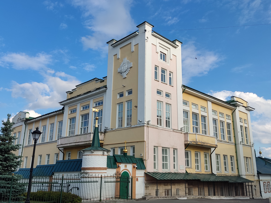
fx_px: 258
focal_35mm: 33
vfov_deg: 42.9
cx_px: 136
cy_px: 102
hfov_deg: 55.4
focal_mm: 4.71
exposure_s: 1/986
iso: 50
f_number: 1.79
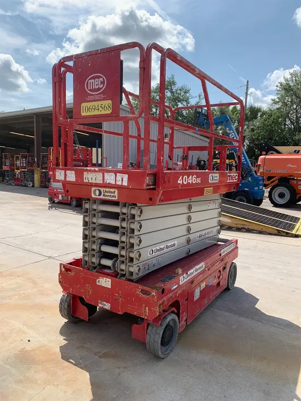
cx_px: 150
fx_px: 301
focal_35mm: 26
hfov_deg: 53.1
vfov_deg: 67.3
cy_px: 200
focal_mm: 4.25
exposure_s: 1/2208
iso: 25
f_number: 1.8
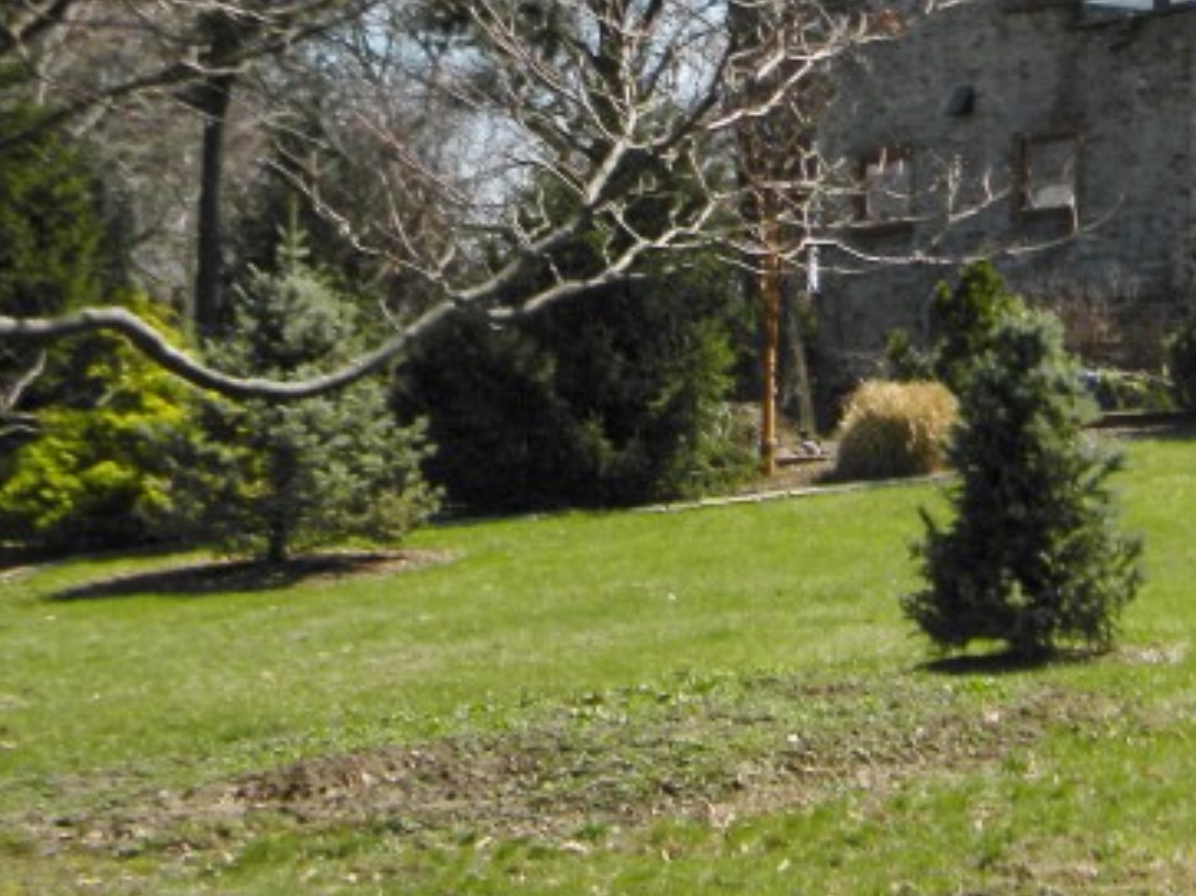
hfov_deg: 18.0
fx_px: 3558
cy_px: 20
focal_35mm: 103
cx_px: 1483
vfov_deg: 14.2
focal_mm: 7.3
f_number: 3.8
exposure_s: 1/986
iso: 80
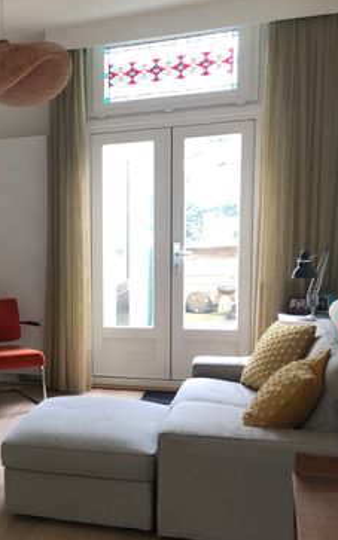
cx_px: -82
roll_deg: +1.9
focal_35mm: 49
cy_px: 327
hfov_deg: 23.7
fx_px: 722
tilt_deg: -8.1
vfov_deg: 40.8
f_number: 1.8
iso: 40
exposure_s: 1/20
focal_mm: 3.99
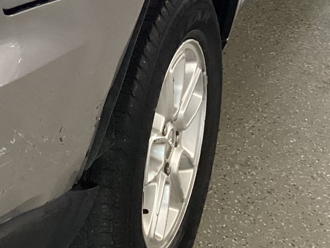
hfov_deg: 16.6
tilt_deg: -18.4
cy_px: -131
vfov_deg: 12.9
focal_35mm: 108
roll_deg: +1.2
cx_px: -161
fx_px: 1030
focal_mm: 3.3
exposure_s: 1/50
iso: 320
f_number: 2.4
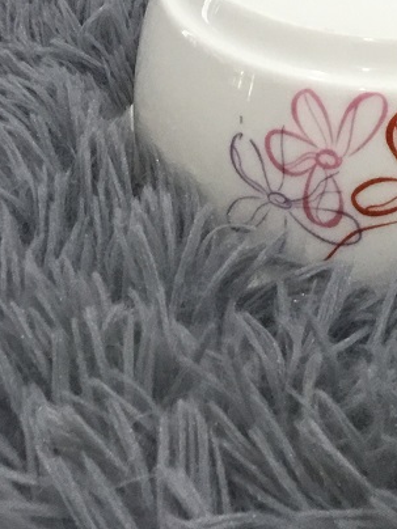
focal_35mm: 92
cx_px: 414
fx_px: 1407
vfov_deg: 19.2
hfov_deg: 15.7
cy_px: -215
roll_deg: +0.5
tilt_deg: -18.0
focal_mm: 3.3
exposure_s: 1/33
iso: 64
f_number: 2.4
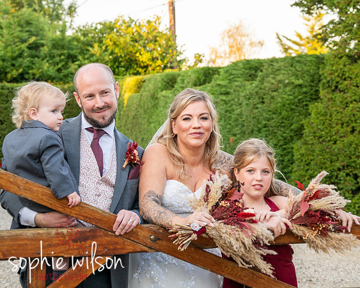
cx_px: 156
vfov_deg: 15.6
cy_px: 125
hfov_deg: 19.5
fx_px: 1047
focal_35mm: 98
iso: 640
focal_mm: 77
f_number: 6
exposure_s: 1/250
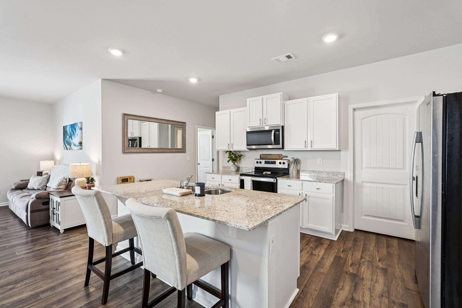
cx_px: 231
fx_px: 205
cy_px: 154
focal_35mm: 16
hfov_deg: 96.7
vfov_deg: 73.7
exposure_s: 1/13
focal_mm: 16
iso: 800
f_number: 8
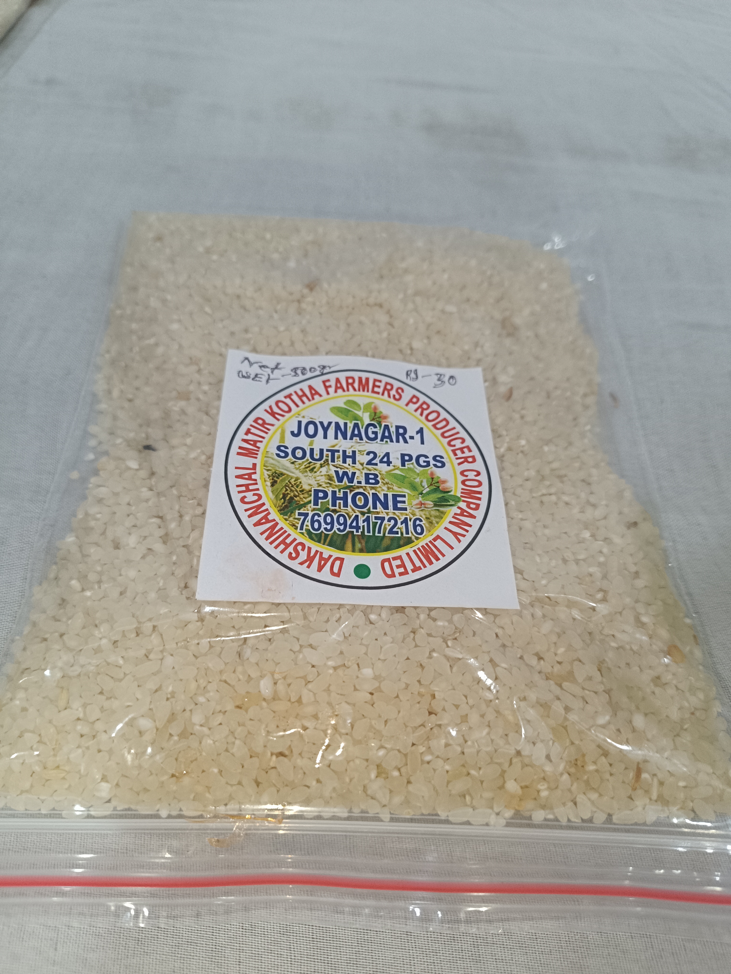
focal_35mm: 24
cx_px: 366
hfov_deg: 56.8
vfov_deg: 71.6
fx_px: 676
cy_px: 487
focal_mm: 5.59
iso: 566
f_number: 1.88
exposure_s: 1/101
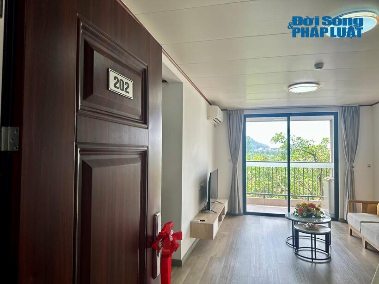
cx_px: 190
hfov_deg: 71.6
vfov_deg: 56.8
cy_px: 142
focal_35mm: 24
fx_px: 263
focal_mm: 6.86
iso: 80
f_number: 1.78
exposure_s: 1/264
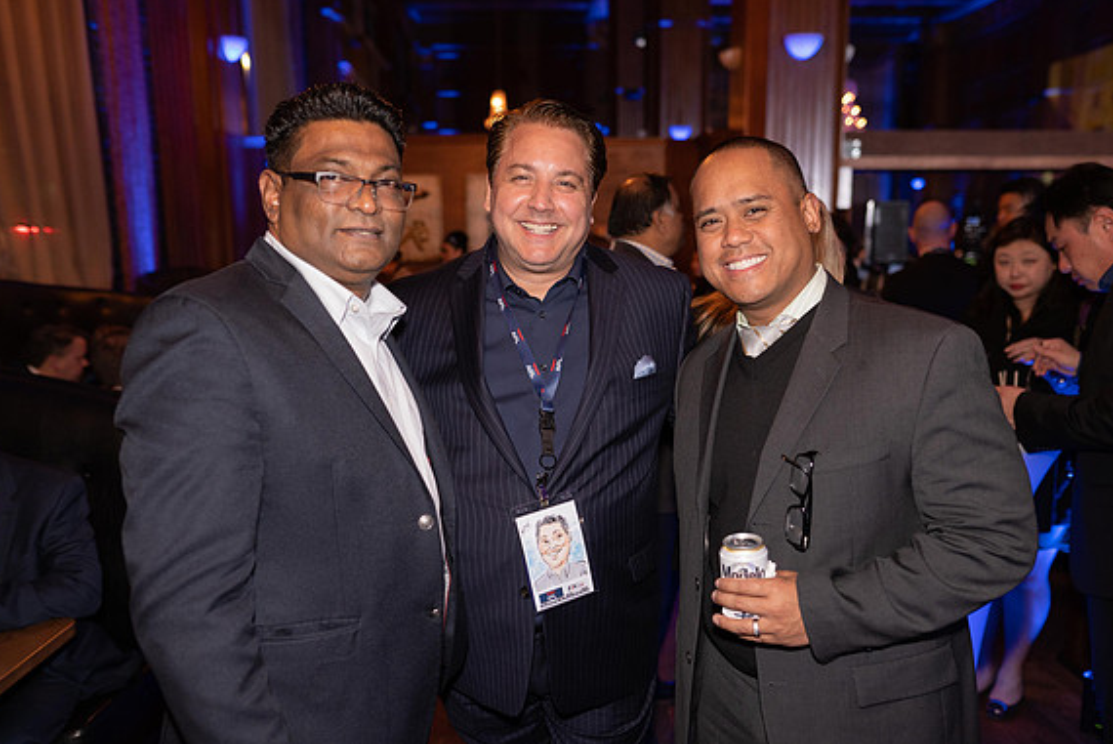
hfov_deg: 67.3
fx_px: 835
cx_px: 556
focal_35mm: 27
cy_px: 410
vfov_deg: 47.9
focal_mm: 24
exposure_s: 1/200
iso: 1600
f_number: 2
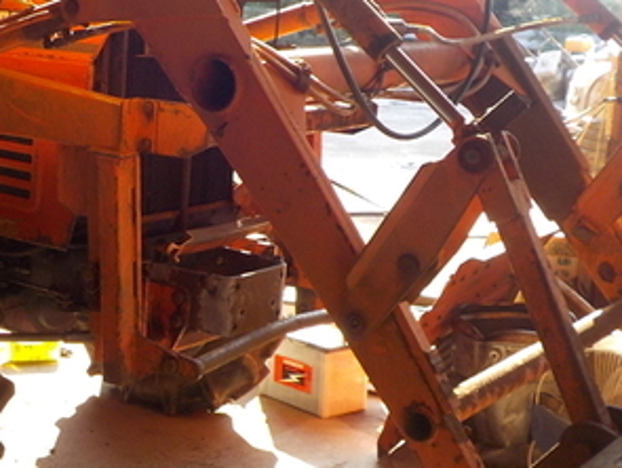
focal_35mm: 65
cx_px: 25
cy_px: 249
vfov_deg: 22.6
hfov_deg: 28.3
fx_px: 1169
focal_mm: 4.1
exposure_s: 1/100
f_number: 3.3
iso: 125
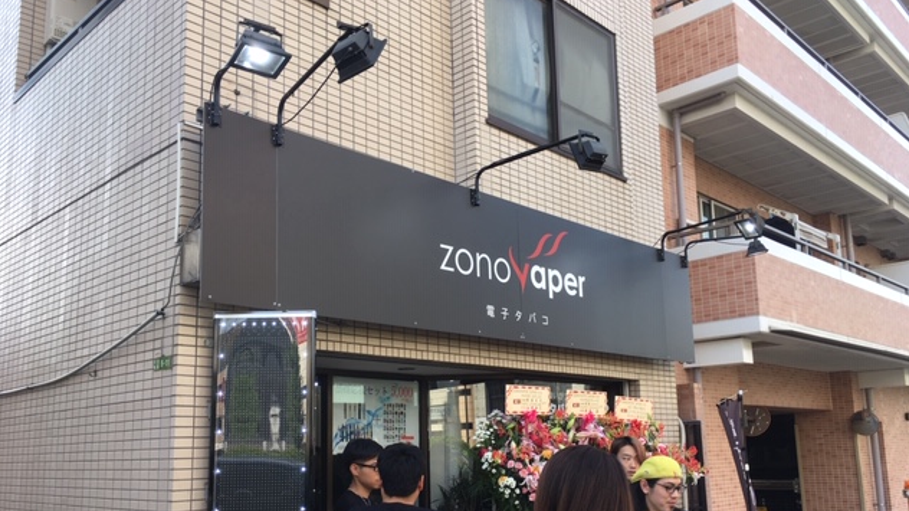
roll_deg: +1.7
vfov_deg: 36.4
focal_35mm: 32
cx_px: 453
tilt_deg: +9.5
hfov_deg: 61.0
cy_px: 325
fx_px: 771
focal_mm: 4.15
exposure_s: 1/223
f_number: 2.2
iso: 25
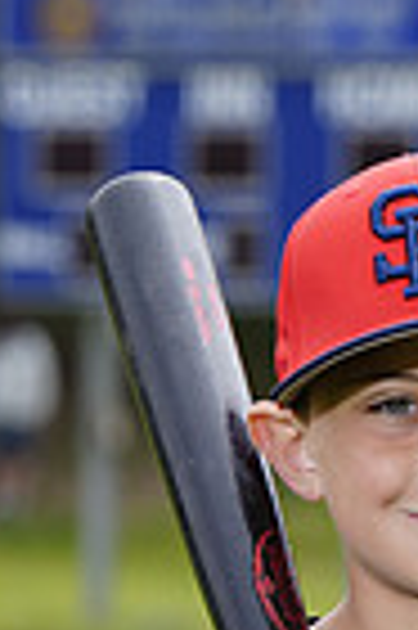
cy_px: 1008
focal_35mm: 556
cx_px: 739
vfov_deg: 3.7
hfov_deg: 2.5
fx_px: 9707
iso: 100
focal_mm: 134
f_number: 6.3
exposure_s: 1/250
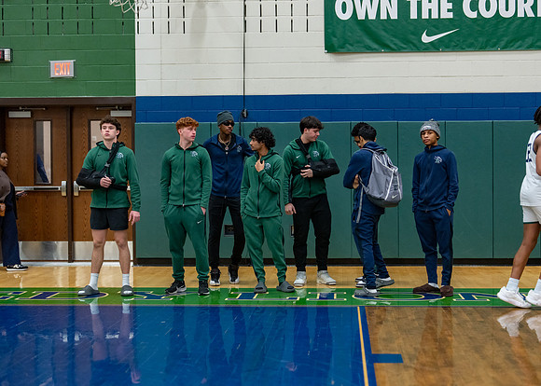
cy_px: 182
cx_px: 298
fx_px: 917
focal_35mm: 60
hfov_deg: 32.9
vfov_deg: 23.8
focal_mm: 50
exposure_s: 1/1000
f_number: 1.2
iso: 1000
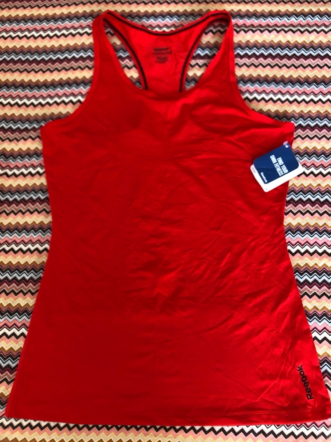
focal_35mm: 28
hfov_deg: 49.7
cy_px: 221
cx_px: 166
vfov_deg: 63.4
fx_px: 357
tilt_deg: -76.8
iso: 80
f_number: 1.8
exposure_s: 1/15
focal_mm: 3.99
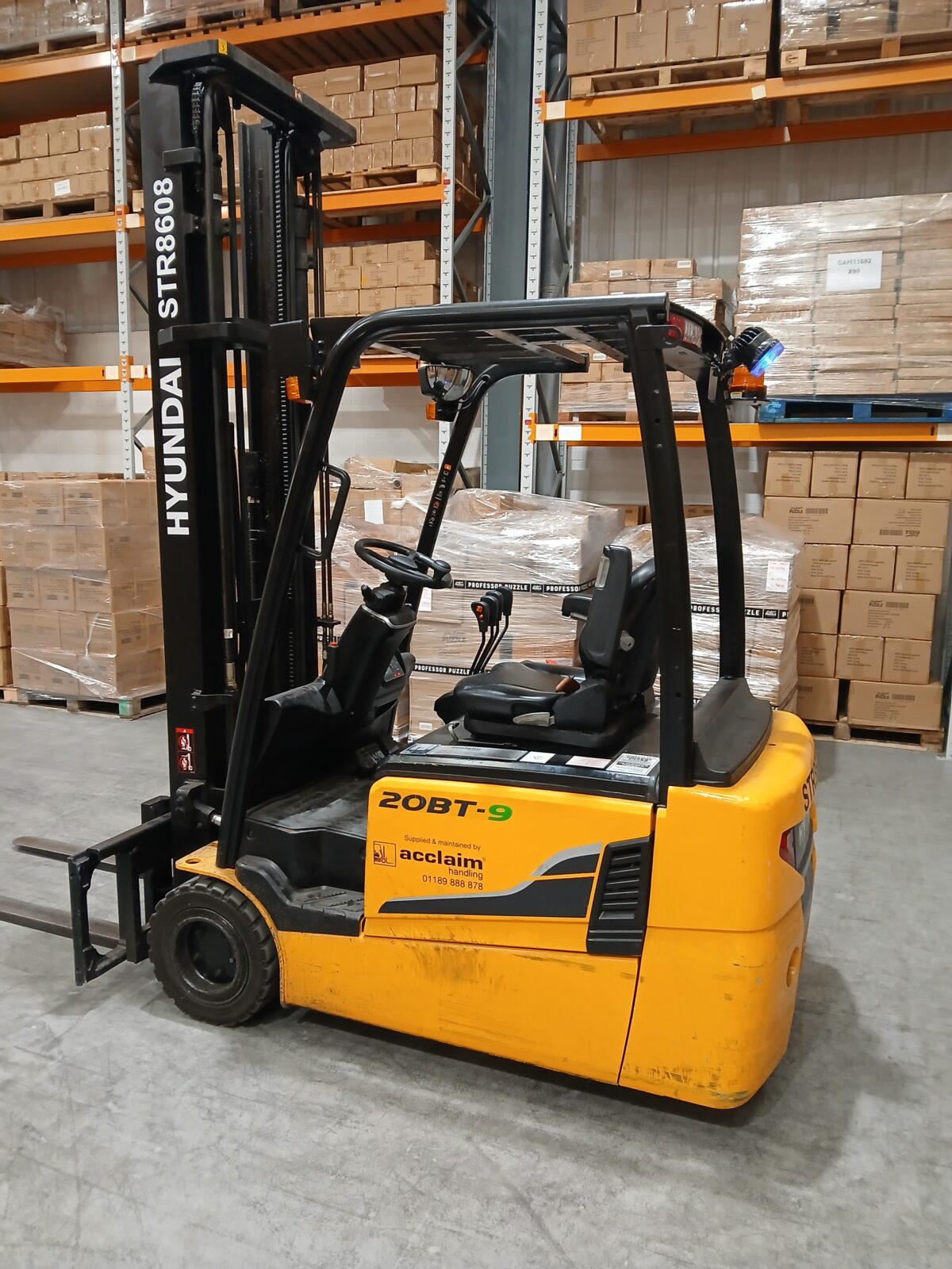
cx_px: 476
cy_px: 634
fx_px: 953
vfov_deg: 67.3
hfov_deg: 53.1
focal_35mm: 26
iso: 250
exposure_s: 1/33.3
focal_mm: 3.98
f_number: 1.8
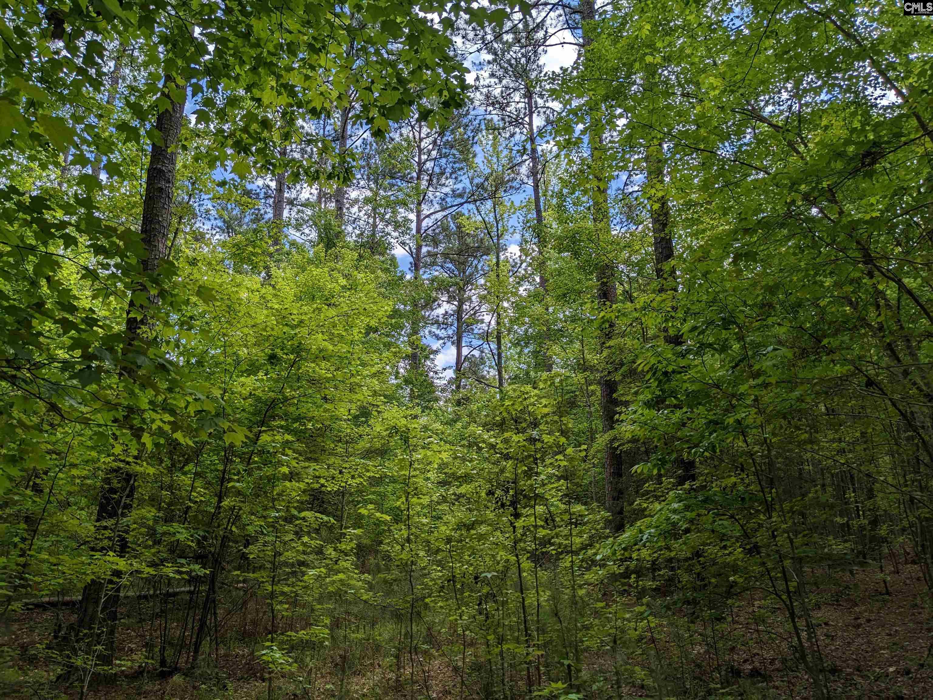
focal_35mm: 27
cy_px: 350
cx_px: 466
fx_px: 728
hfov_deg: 65.3
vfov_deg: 51.4
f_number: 1.73
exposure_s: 1/2924
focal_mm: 4.38
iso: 53
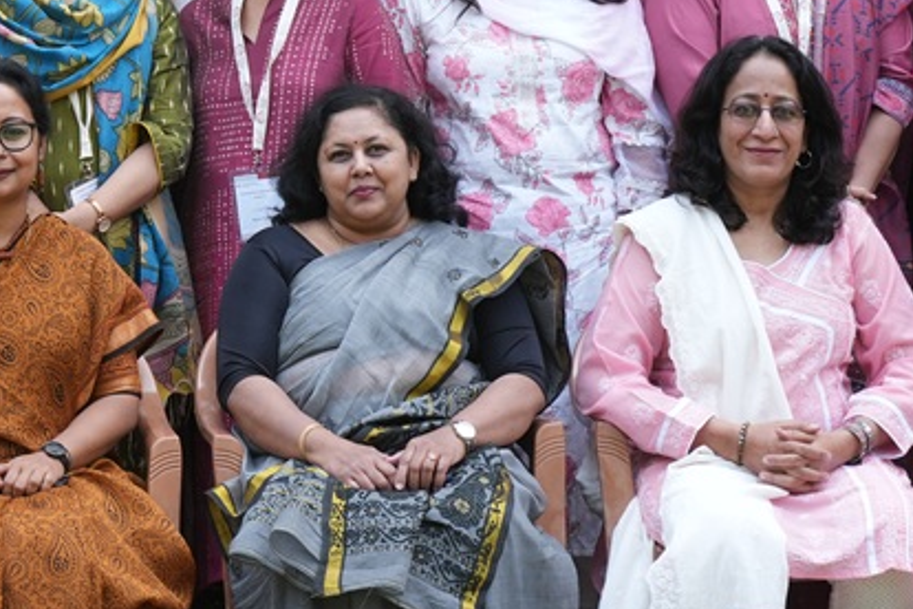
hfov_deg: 11.1
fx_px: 4590
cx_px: -218
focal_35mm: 181
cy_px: 66
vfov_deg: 7.6
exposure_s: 1/125
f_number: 8
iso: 320
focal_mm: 50
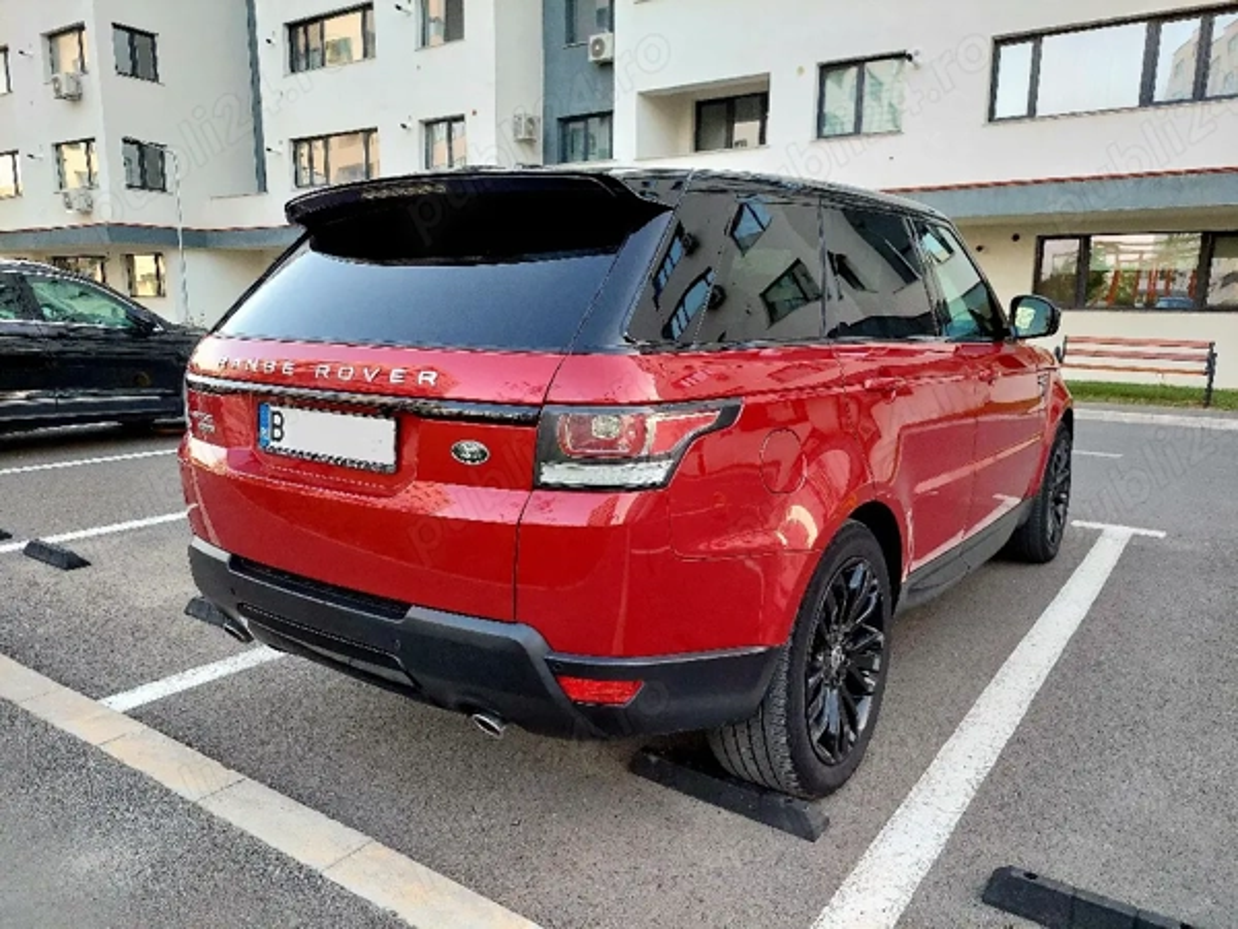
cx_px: 619
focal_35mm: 25
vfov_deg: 54.9
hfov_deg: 69.4
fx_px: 894
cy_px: 464
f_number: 1.8
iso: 320
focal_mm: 5.23
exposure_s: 1/60.2
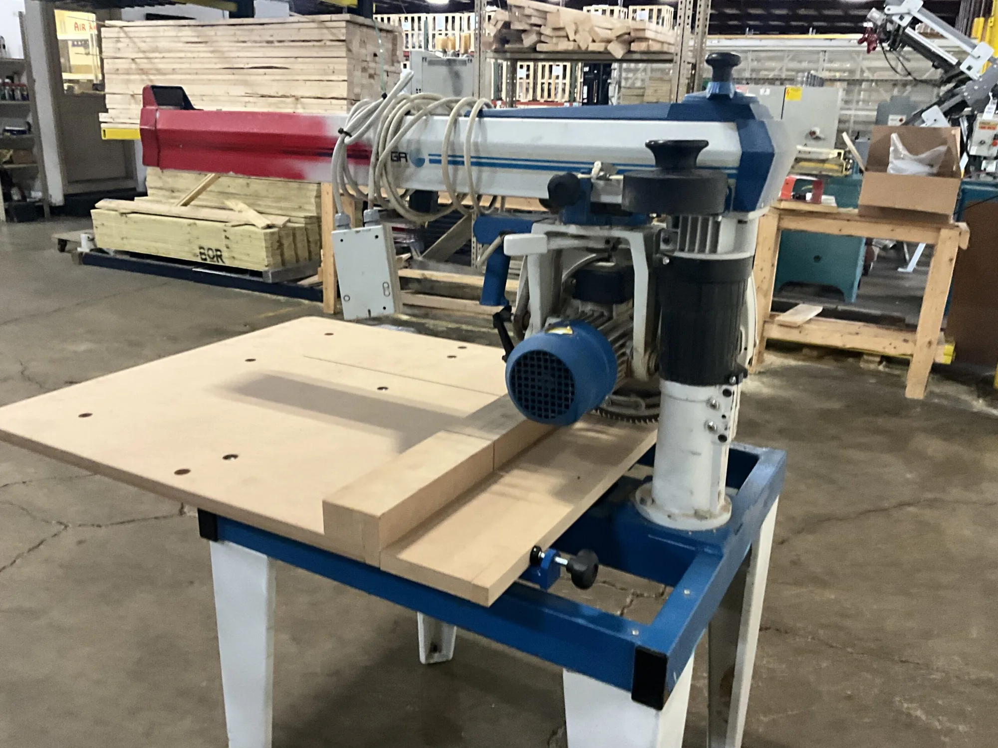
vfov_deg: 48.2
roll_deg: -1.3
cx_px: 499
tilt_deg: -17.6
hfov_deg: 61.7
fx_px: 836
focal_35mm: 29
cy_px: 374
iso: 320
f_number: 1.8
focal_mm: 3
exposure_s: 1/40
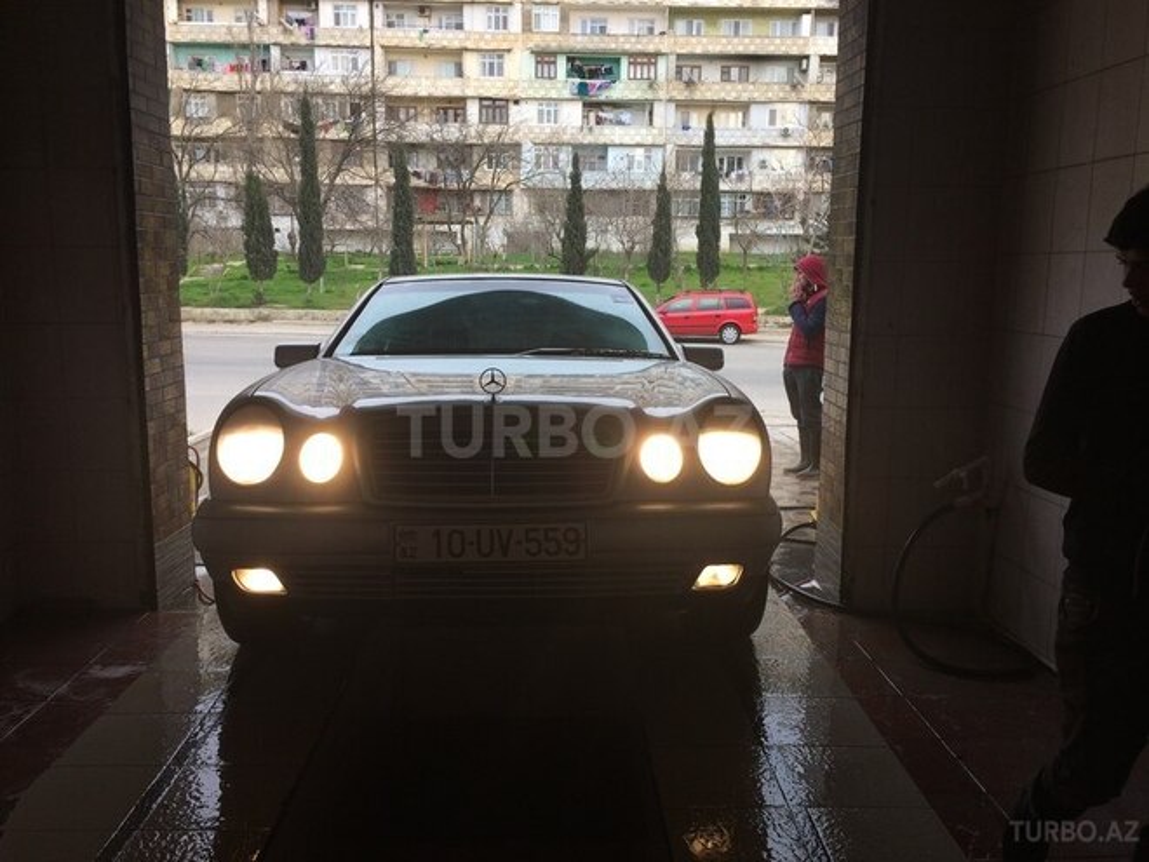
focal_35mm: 29
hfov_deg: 61.7
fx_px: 963
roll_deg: +0.8
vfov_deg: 48.2
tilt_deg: -9.4
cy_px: 431
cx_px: 574
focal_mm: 4.15
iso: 32
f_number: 2.2
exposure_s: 1/237
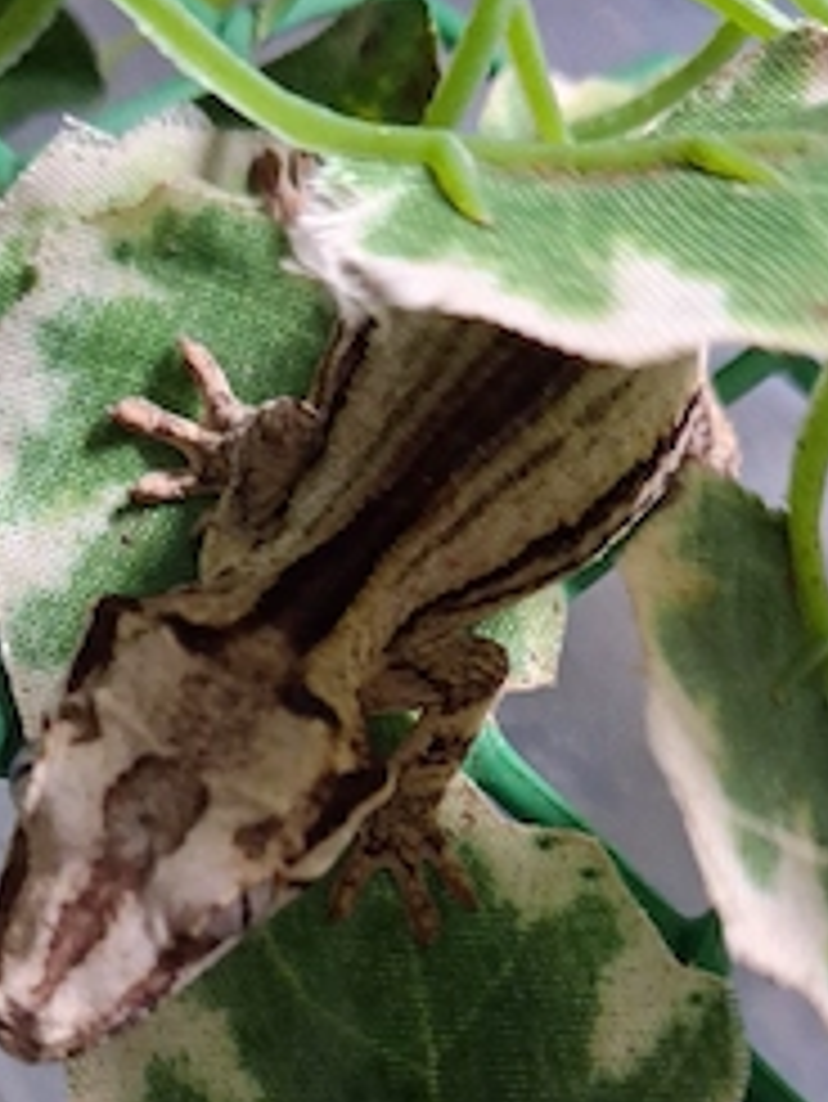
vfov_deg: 41.9
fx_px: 1402
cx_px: 328
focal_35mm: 44
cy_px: 792
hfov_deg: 32.8
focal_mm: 4
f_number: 1.8
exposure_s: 1/24
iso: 640
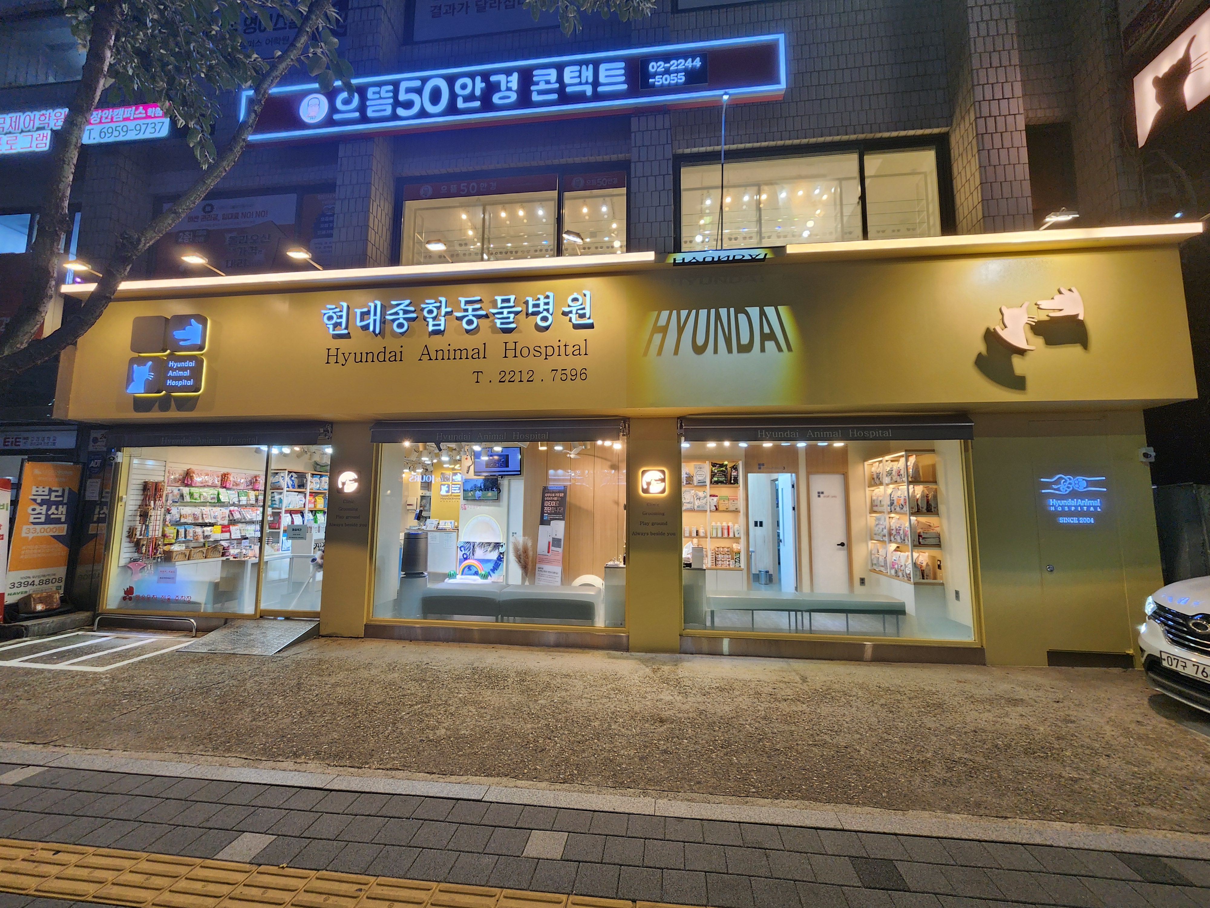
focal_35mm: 13
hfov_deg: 106.2
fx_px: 454
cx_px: 605
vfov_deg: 89.9
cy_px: 454
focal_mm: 2.2
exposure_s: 1/60
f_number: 2.2
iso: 160
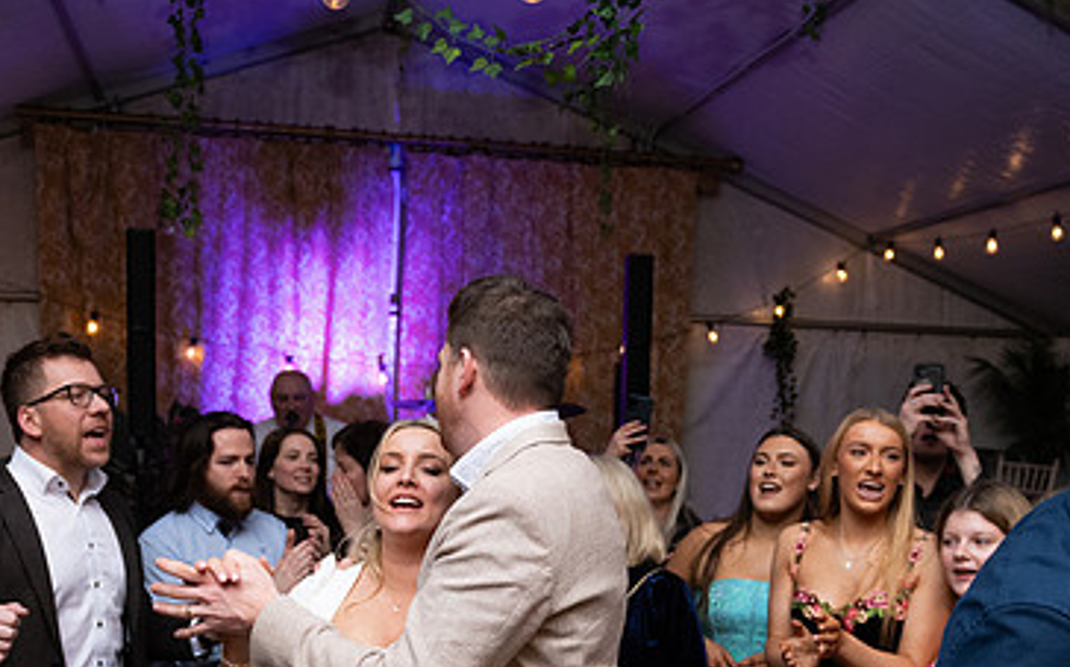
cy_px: 545
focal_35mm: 39
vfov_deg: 31.8
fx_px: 1137
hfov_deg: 50.4
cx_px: 523
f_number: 3.5
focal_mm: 24
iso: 800
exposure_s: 1/160
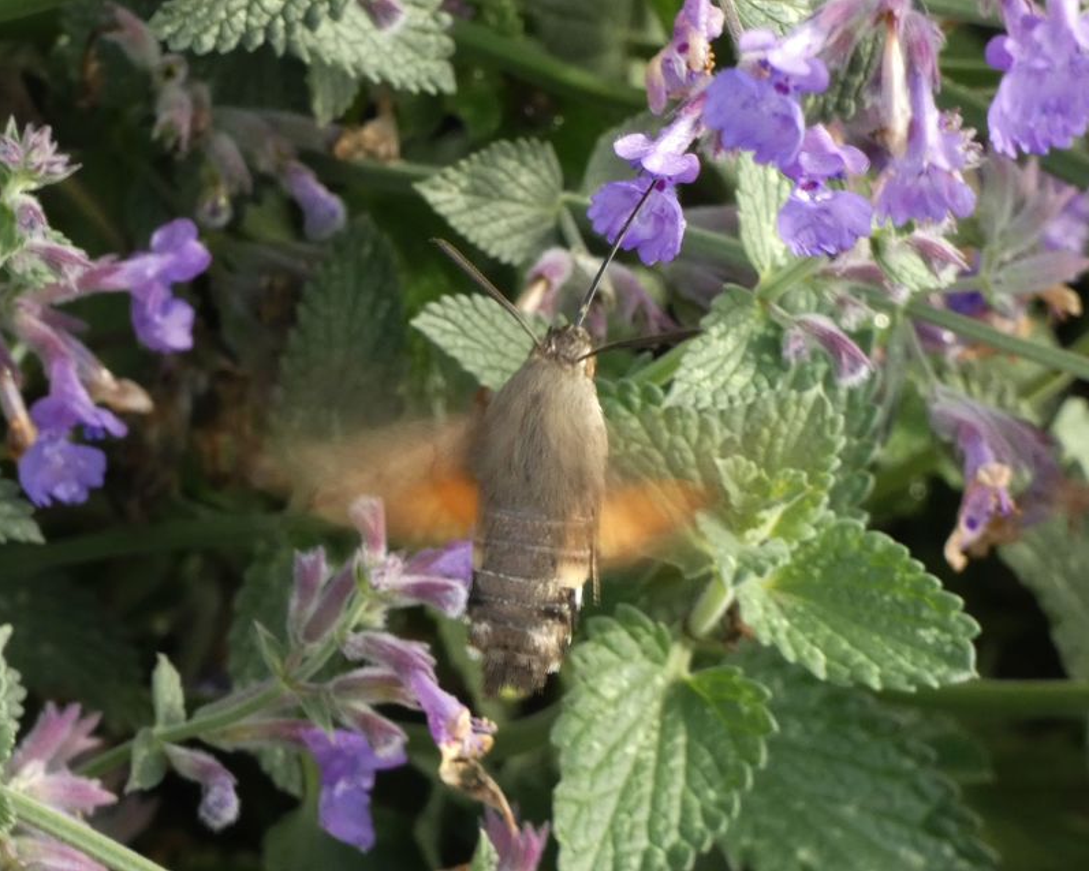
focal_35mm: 401
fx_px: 12927
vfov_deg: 3.9
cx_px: 579
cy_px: 436
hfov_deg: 4.8
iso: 320
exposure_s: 1/80
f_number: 5.6
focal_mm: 68.8
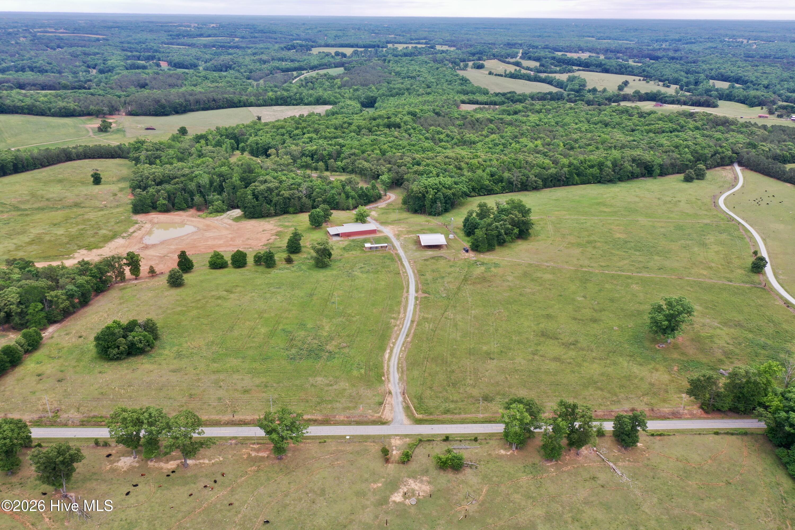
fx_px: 618
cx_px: 398
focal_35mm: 28
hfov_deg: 65.5
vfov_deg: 46.4
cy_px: 265
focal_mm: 10.26
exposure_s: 1/200
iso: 100
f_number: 4.5
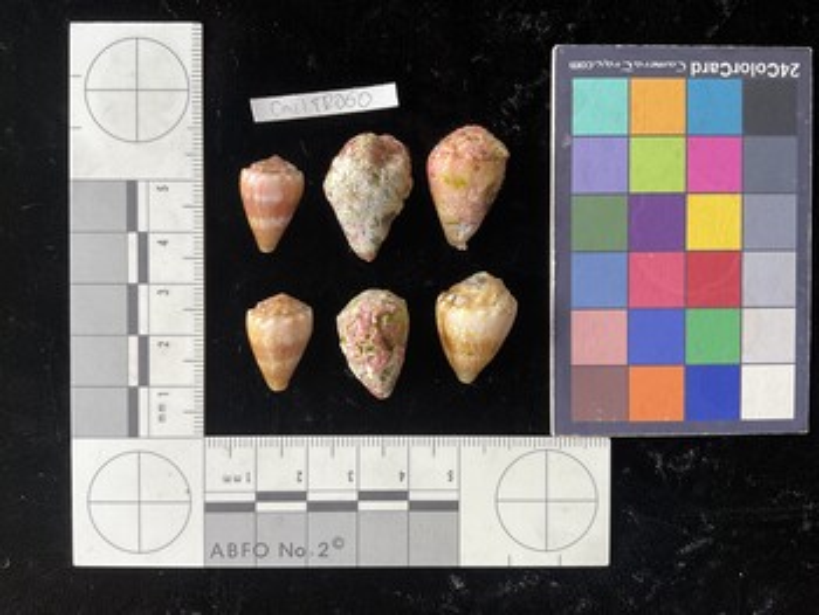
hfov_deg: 61.6
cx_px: 410
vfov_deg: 48.3
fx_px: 687
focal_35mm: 29
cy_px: 308
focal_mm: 3
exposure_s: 1/120
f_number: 1.8
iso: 32
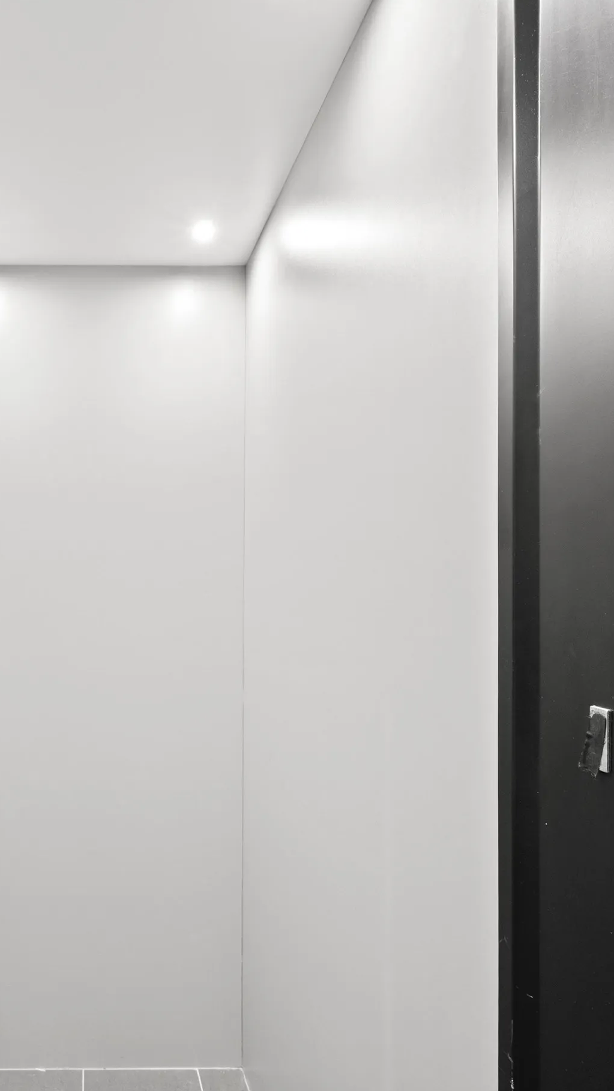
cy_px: 608
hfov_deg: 46.1
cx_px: 97
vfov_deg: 78.4
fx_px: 666
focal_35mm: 23
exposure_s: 1/1.25
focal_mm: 13
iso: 400
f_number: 7.1
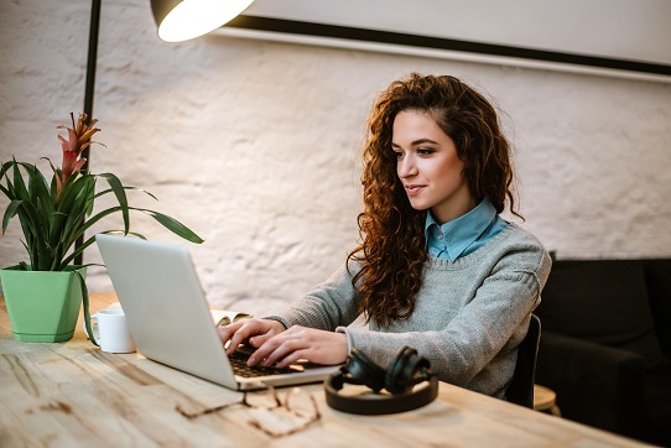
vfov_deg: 27.0
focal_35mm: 50
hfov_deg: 39.6
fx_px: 932
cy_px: 224
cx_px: 336
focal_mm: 50
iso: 500
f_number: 2.2
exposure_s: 1/125
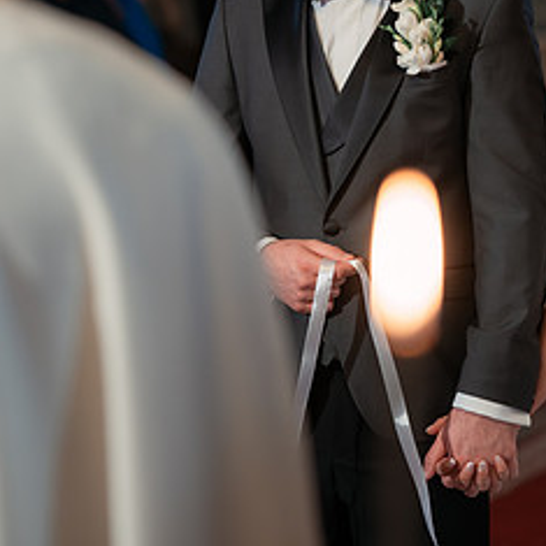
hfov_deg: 9.3
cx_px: 427
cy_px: 100
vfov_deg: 9.3
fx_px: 3337
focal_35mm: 187
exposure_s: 1/200
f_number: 1.8
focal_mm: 85
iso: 1600
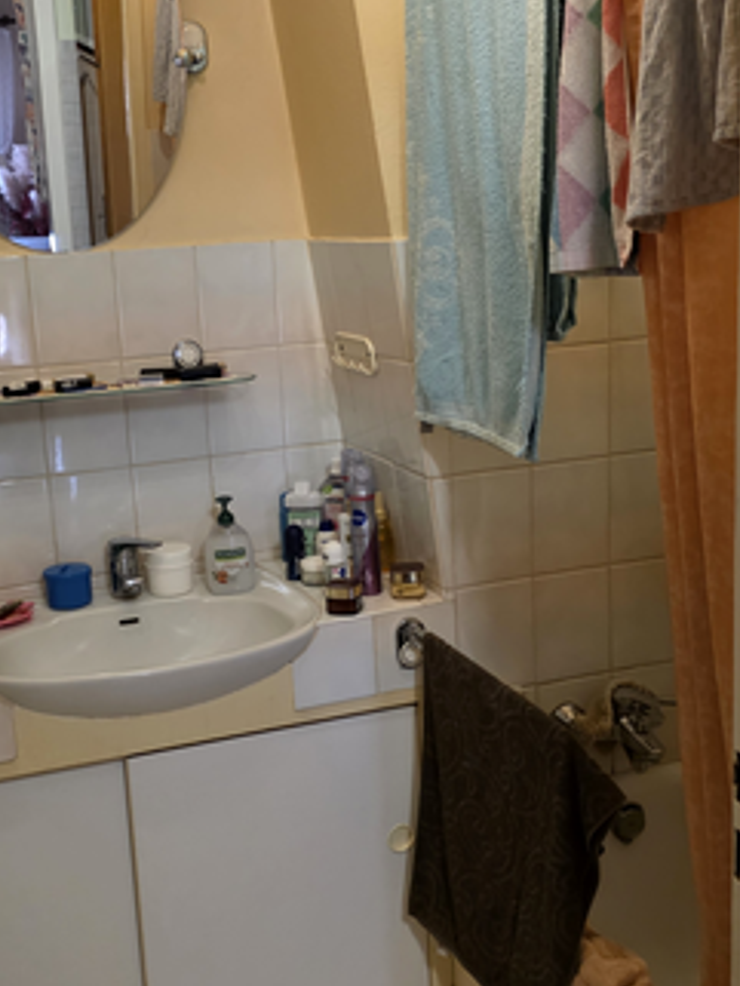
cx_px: 304
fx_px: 1225
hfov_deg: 33.5
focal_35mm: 43
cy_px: 464
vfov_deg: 43.8
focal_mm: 6.25
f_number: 1.7
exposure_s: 1/100
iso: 800
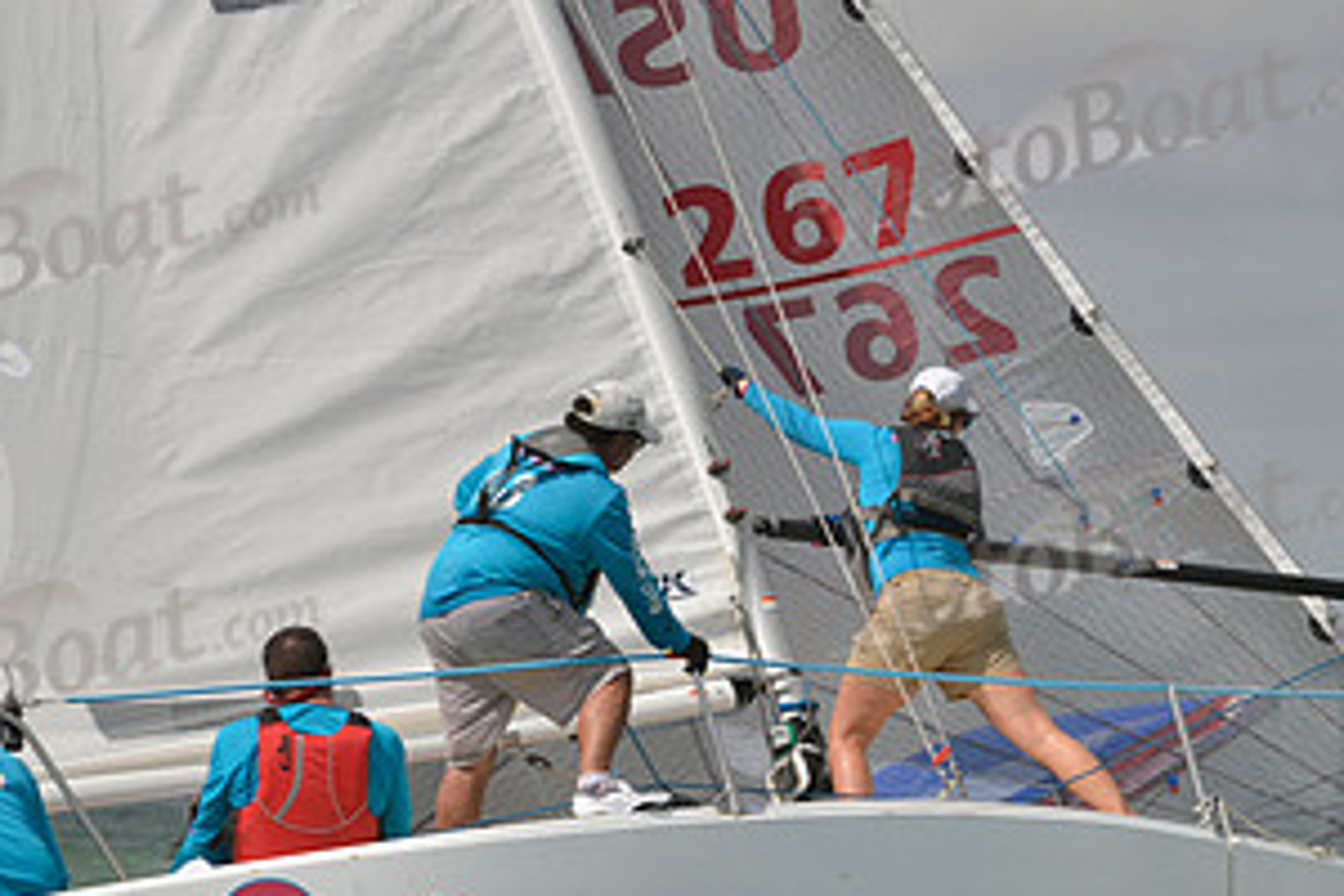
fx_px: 15903
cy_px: 844
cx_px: 556
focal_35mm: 426
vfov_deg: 3.2
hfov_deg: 4.8
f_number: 10
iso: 280
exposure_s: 1/1000
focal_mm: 220
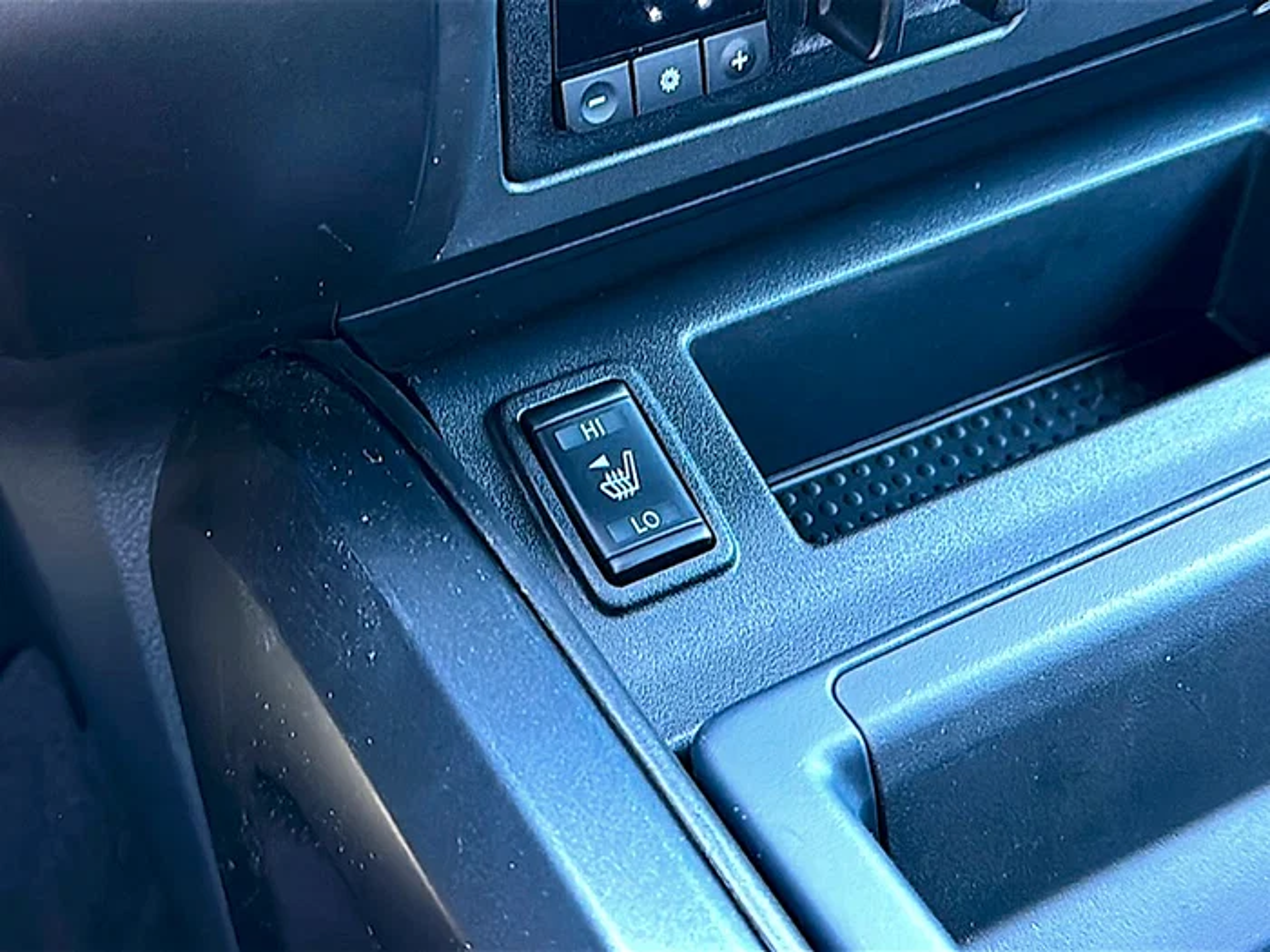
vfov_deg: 35.1
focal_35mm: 41
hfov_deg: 45.8
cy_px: 476
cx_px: 635
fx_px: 1504
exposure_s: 1/40
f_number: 1.78
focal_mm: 6.86
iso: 500
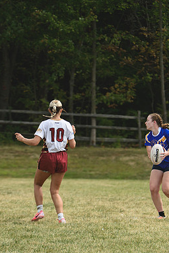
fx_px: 3830
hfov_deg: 2.5
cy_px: 126
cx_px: 152
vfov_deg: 3.8
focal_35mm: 544
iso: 220
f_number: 5.3
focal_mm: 240
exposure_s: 1/1000
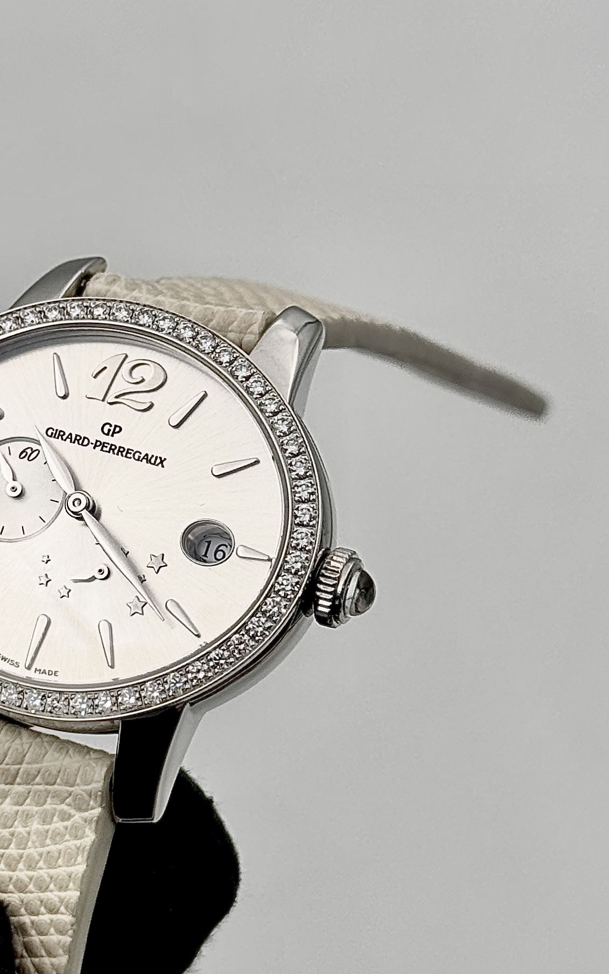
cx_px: 103
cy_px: 511
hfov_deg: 17.9
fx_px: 1912
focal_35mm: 72
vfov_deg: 28.6
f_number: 1.78
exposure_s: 1/407
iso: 64
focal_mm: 6.76
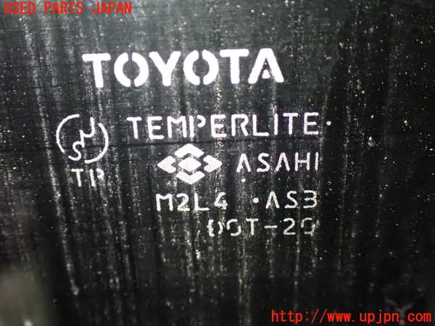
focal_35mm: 41
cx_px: 218
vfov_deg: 35.1
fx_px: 515
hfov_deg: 45.8
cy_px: 163
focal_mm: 7.31
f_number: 2.8
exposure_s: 1/30
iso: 1600
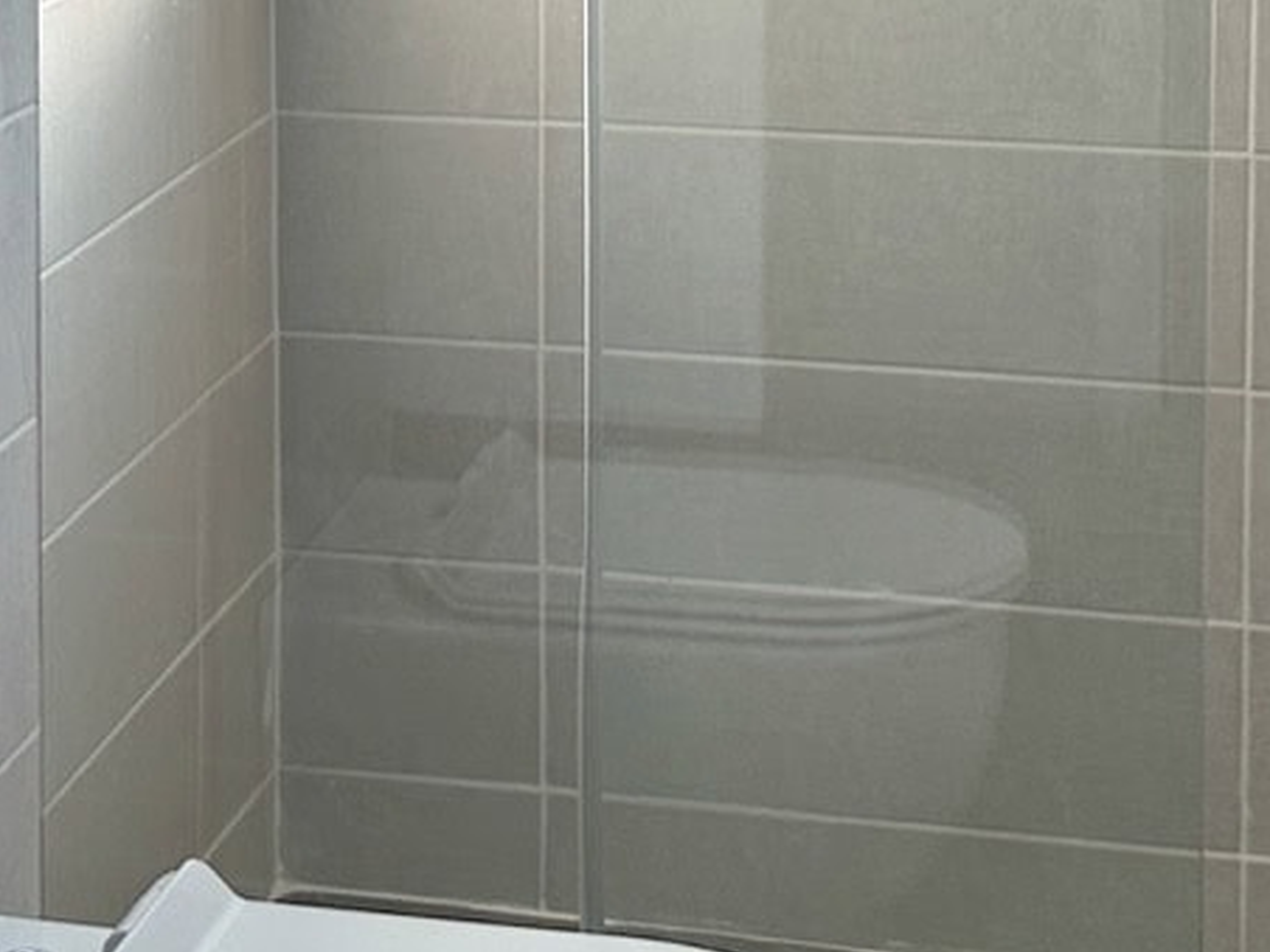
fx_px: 3742
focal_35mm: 102
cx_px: 267
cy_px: -185
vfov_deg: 14.1
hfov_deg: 19.1
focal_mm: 6.9
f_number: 1.8
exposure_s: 1/210
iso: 80
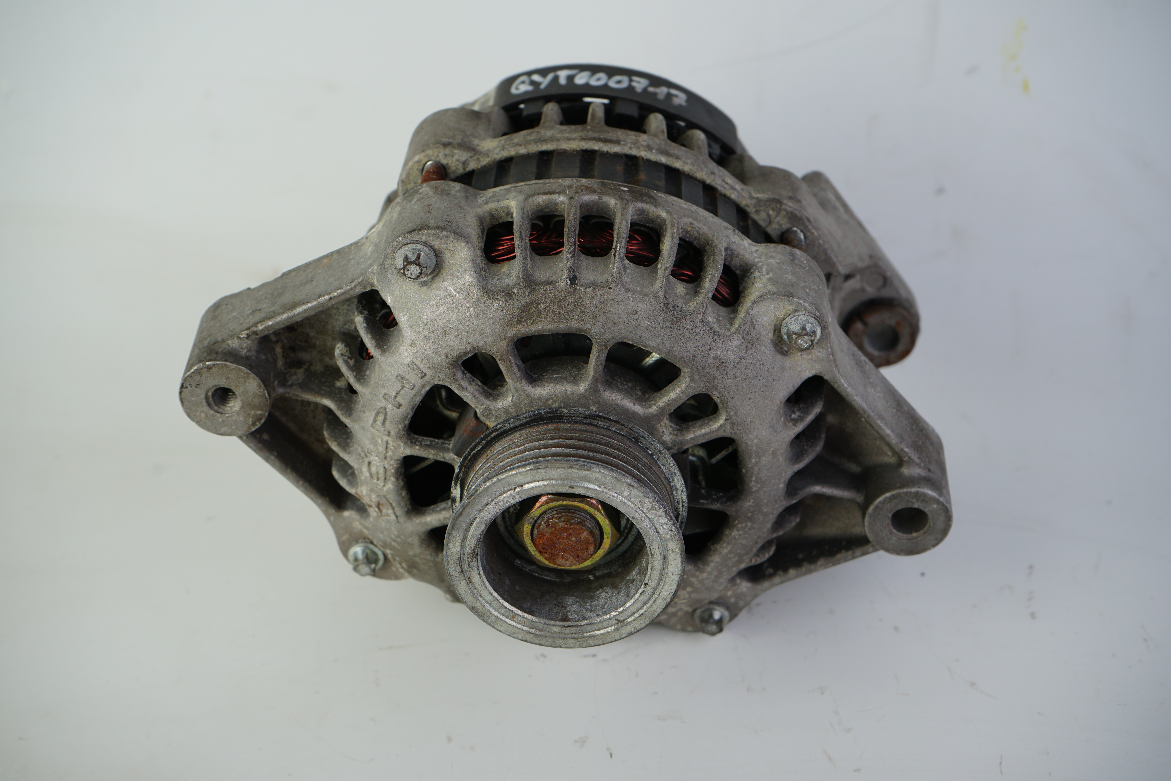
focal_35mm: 54
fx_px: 1756
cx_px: 586
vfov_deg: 25.1
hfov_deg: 36.9
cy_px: 390
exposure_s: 1/160
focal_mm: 54
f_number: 8
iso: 200
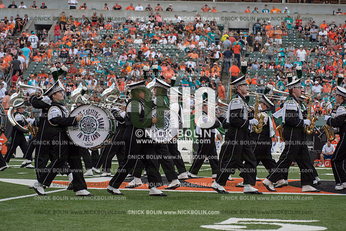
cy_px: 116
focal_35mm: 140
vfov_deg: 9.8
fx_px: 1346
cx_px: 173
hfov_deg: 14.7
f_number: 5.6
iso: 400
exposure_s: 1/1250
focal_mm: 140
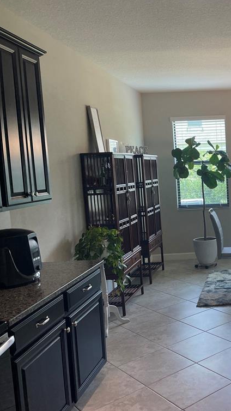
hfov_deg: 28.8
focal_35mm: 37
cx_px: 258
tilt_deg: -5.3
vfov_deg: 54.0
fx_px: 403
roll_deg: +2.4
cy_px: 204
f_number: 1.6
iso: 50
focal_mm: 5.1
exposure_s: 1/120
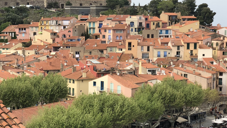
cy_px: 102
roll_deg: +1.1
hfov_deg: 23.0
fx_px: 554
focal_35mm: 92
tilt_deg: -7.5
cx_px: 63
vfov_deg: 13.1
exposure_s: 1/666
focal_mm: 6
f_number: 2.4
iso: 16
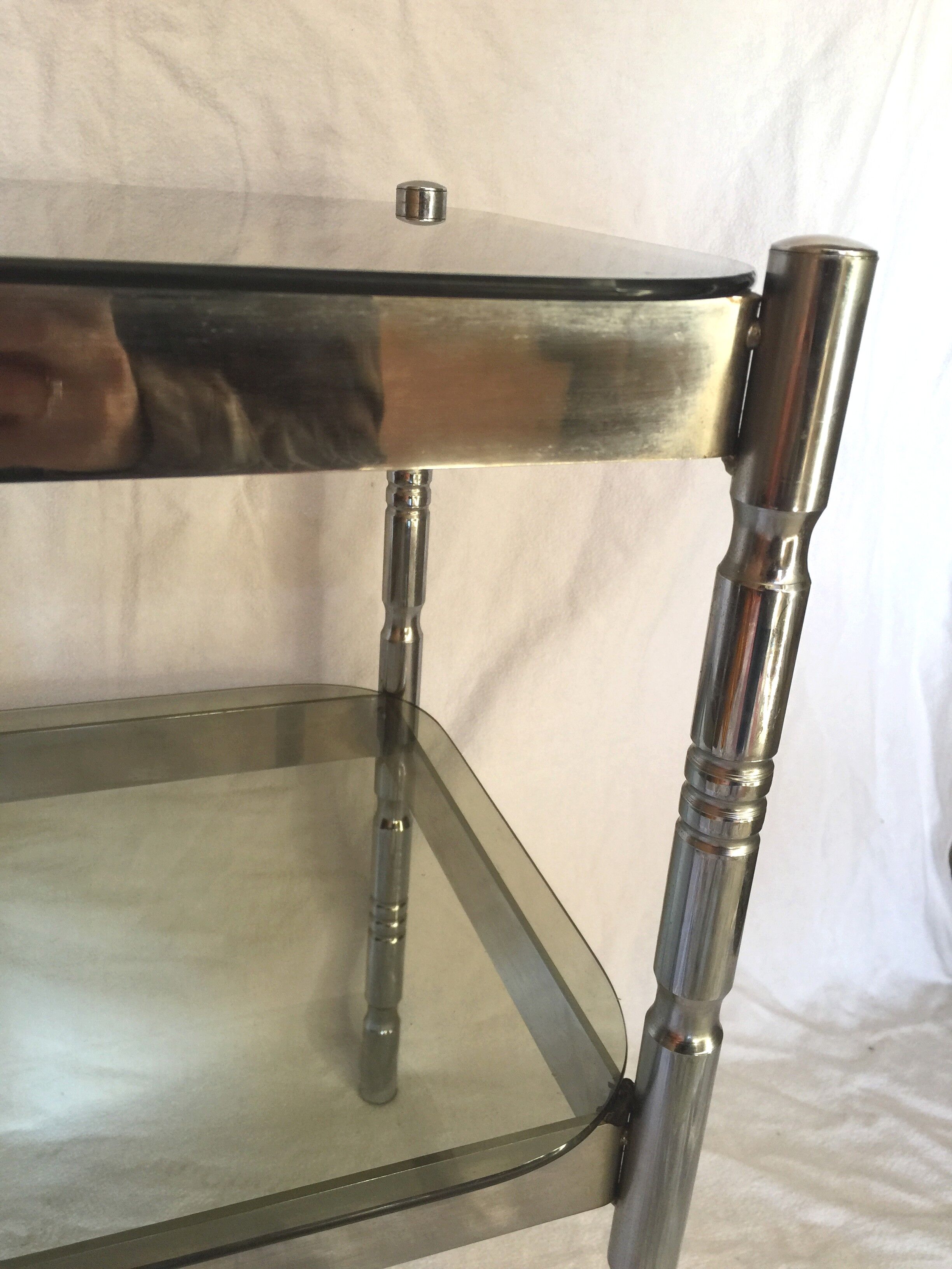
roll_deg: -1.9
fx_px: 1063
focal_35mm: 29
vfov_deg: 61.7
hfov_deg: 48.2
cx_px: 476
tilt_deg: -22.9
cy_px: 634
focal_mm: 4.15
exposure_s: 1/33
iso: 64
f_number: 2.2
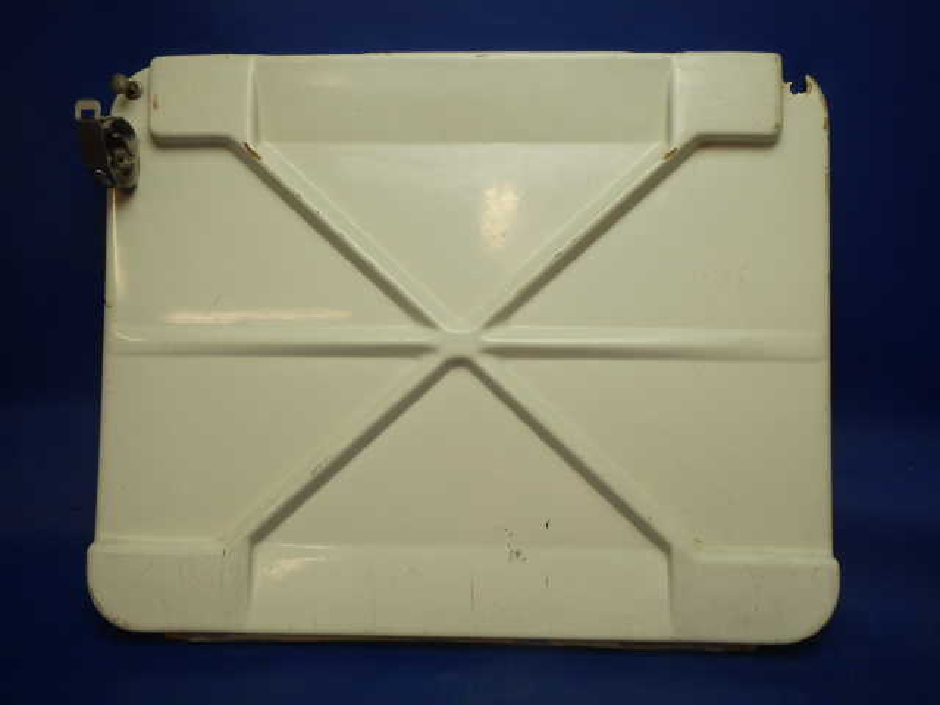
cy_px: 352
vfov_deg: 49.7
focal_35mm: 28
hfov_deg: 63.4
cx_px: 470
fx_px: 760
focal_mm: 5
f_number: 3.9
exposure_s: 1/60
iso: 200
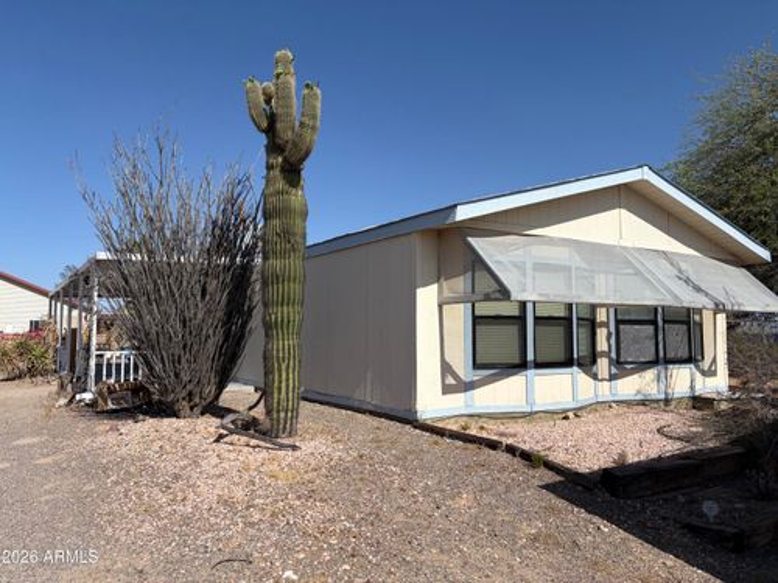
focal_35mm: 26
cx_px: 389
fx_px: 584
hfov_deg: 67.3
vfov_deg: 53.1
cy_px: 292
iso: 64
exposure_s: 1/7813
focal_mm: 5.96
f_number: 1.6
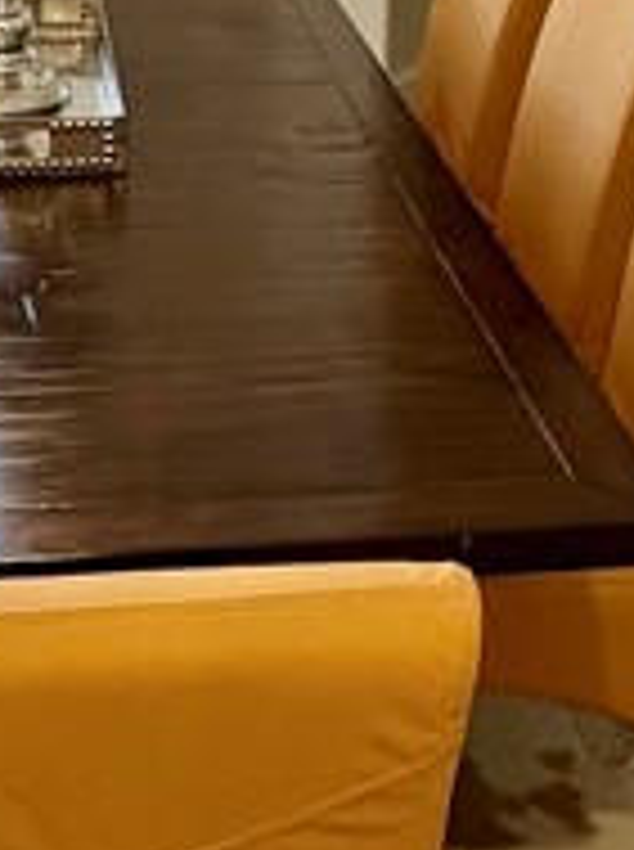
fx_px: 1862
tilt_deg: -7.0
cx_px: 256
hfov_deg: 19.3
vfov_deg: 22.7
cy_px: -274
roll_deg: -1.4
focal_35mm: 76
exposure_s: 1/60
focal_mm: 2.22
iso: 160
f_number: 2.2
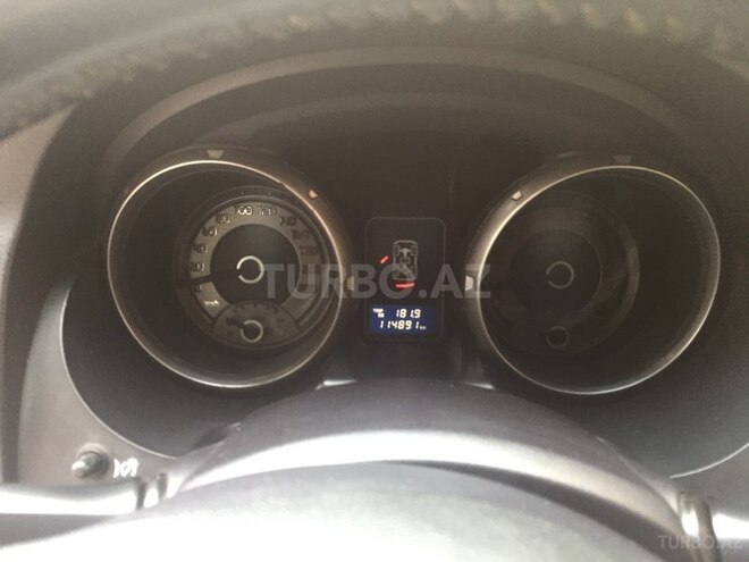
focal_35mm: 29
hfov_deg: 61.7
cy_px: 281
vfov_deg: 48.2
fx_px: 627
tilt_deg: -28.8
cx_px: 374
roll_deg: -1.3
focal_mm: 4.15
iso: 125
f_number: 2.2
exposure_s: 1/33
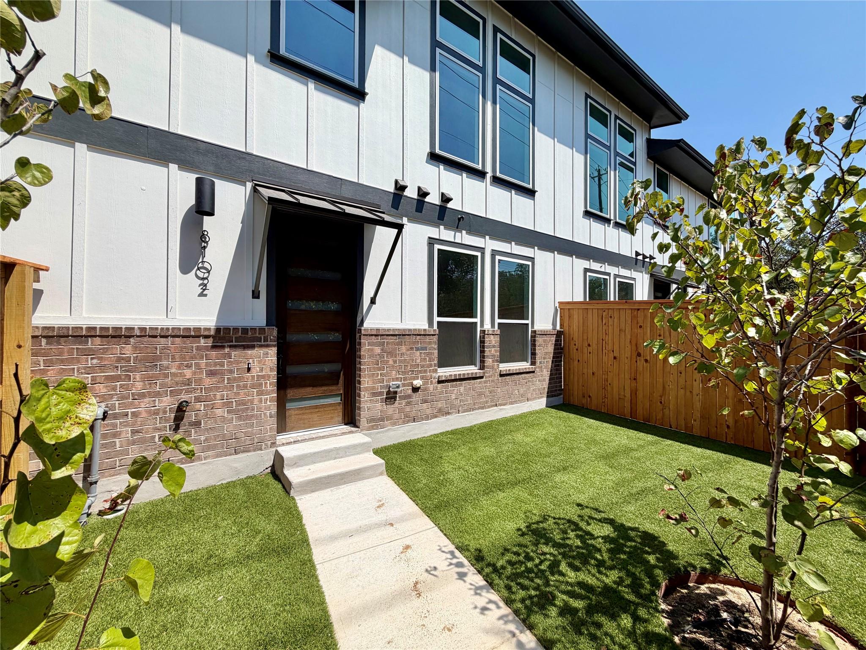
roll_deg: +0.5
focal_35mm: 14
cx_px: 433
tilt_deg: +2.1
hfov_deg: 102.1
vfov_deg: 85.7
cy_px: 325
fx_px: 350
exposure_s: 1/1017
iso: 20
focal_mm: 2.22
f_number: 2.2
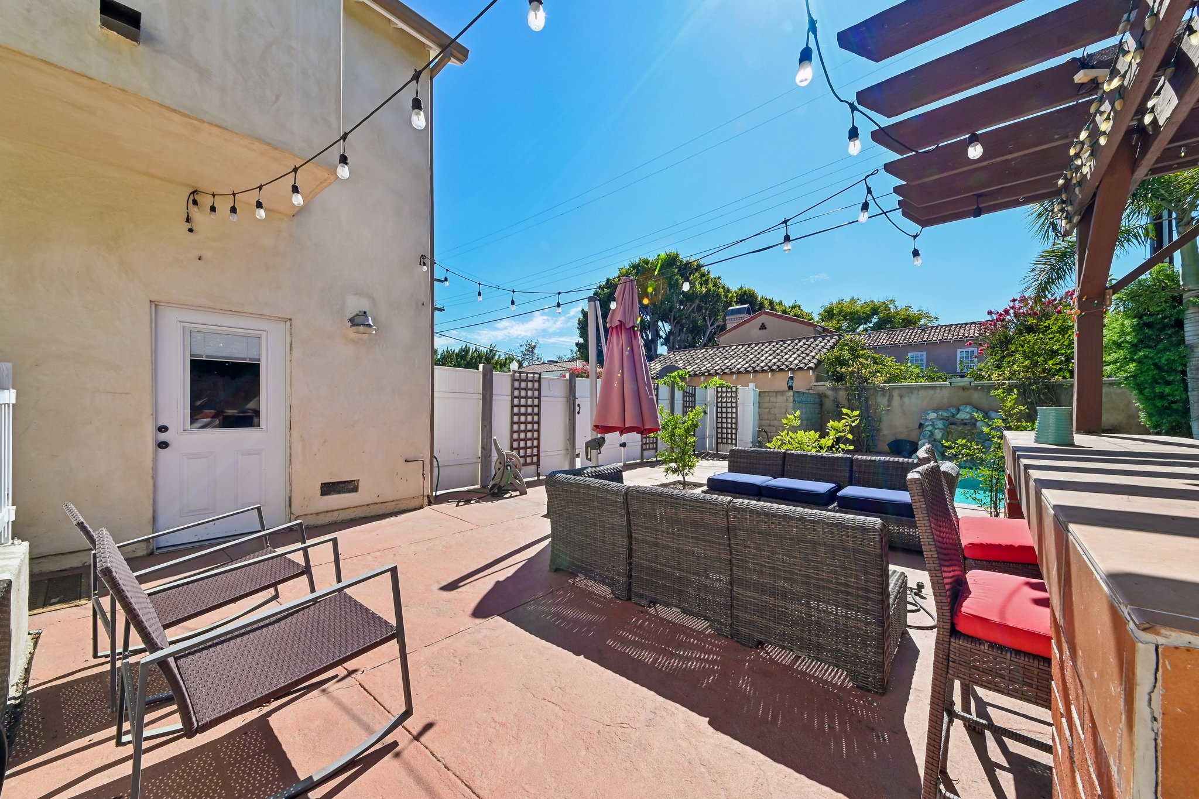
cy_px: 400
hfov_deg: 112.6
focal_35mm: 12
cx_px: 600
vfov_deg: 90.0
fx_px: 400
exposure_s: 1/40
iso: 250
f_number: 22
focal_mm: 12
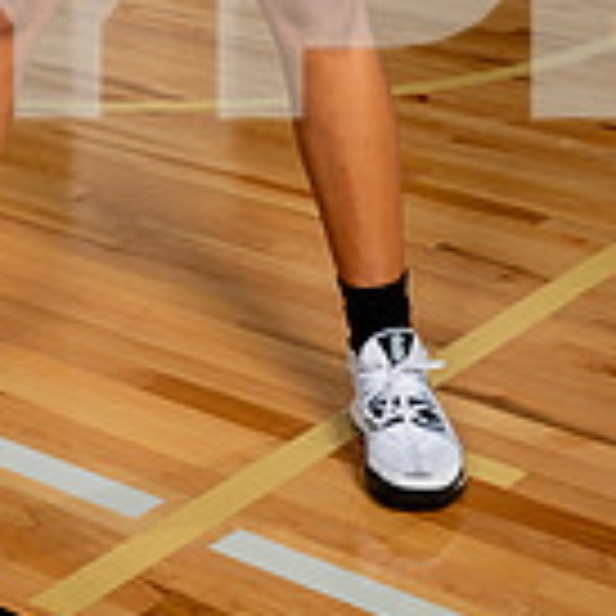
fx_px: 2255
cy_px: -333
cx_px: 175
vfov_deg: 14.4
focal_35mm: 112
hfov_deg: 15.5
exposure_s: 1/500
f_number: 8
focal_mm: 40
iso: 250
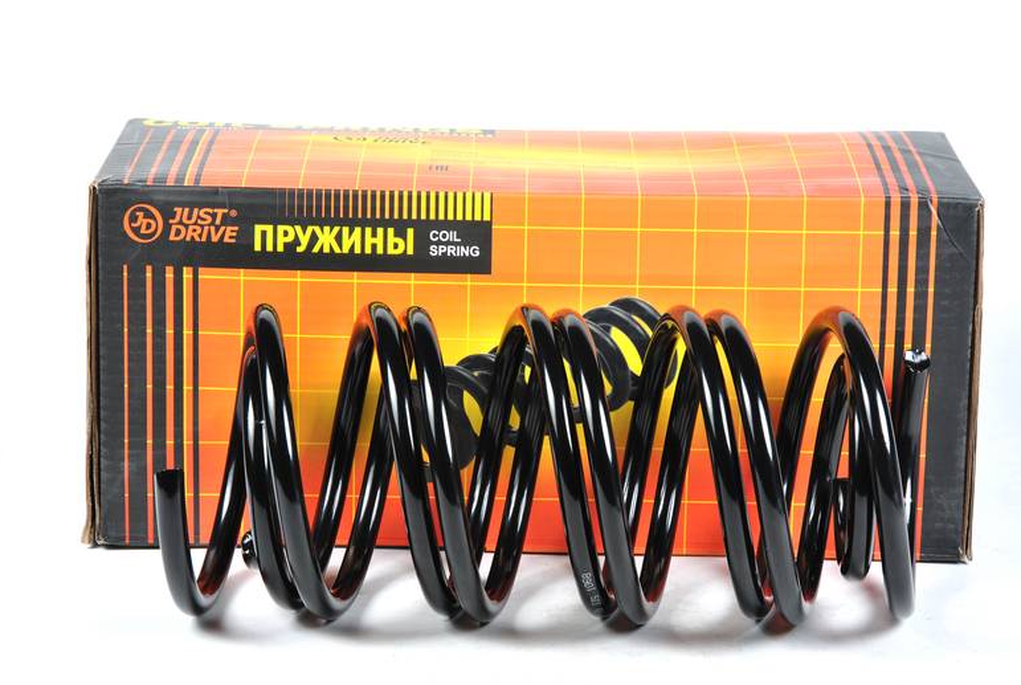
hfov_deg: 14.6
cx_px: 522
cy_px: 350
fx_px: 3977
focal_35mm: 140
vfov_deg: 9.8
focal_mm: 90
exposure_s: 1/200
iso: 200
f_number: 9
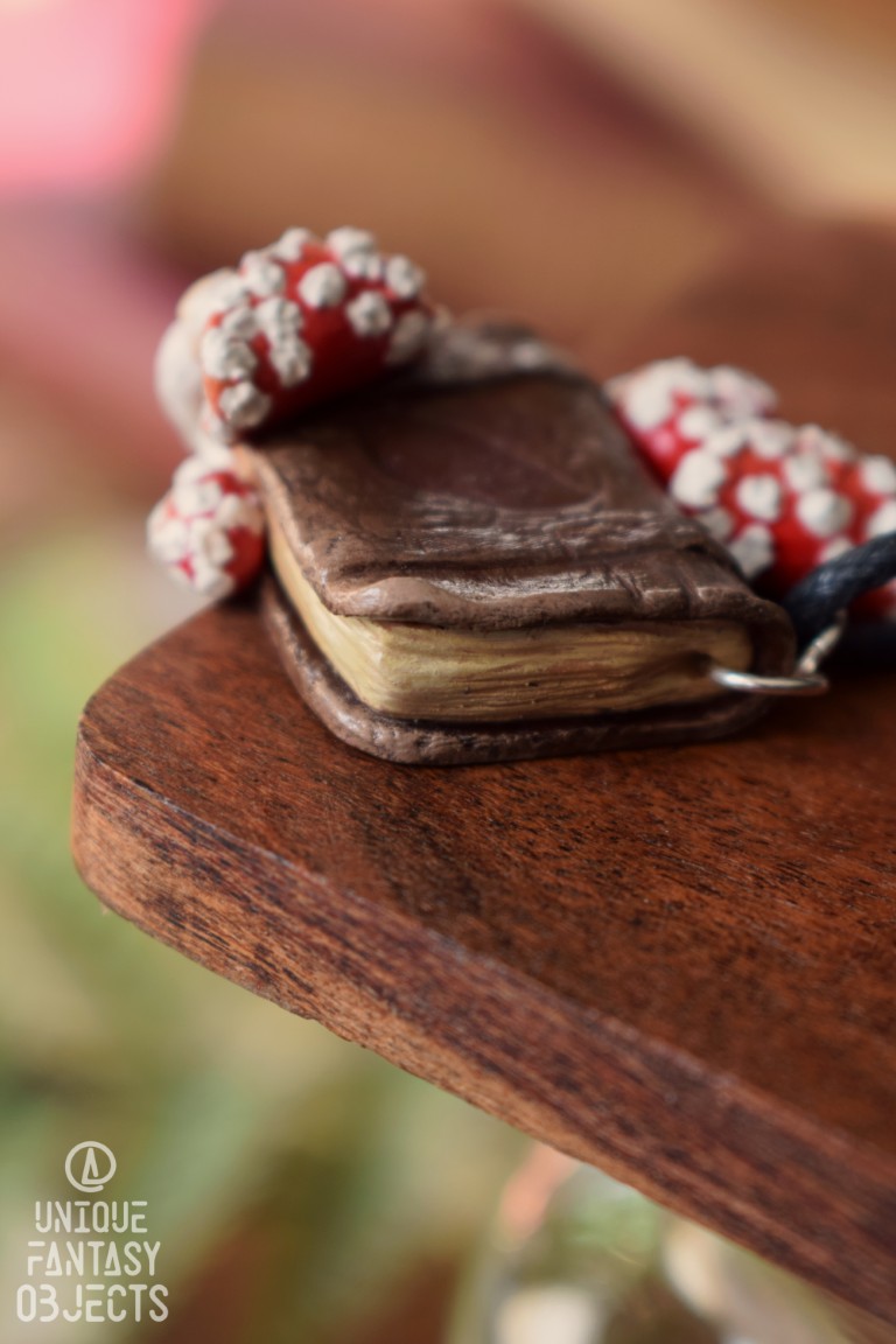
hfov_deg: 16.6
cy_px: 672
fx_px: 3080
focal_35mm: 82
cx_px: 448
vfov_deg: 24.6
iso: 400
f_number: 5.6
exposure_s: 1/100
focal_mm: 55
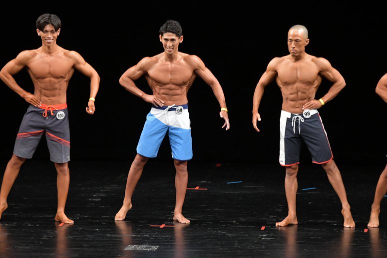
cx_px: 194
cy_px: 129
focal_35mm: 255
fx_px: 2740
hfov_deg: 8.1
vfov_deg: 5.4
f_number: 5.6
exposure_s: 1/400
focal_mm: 170
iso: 3200
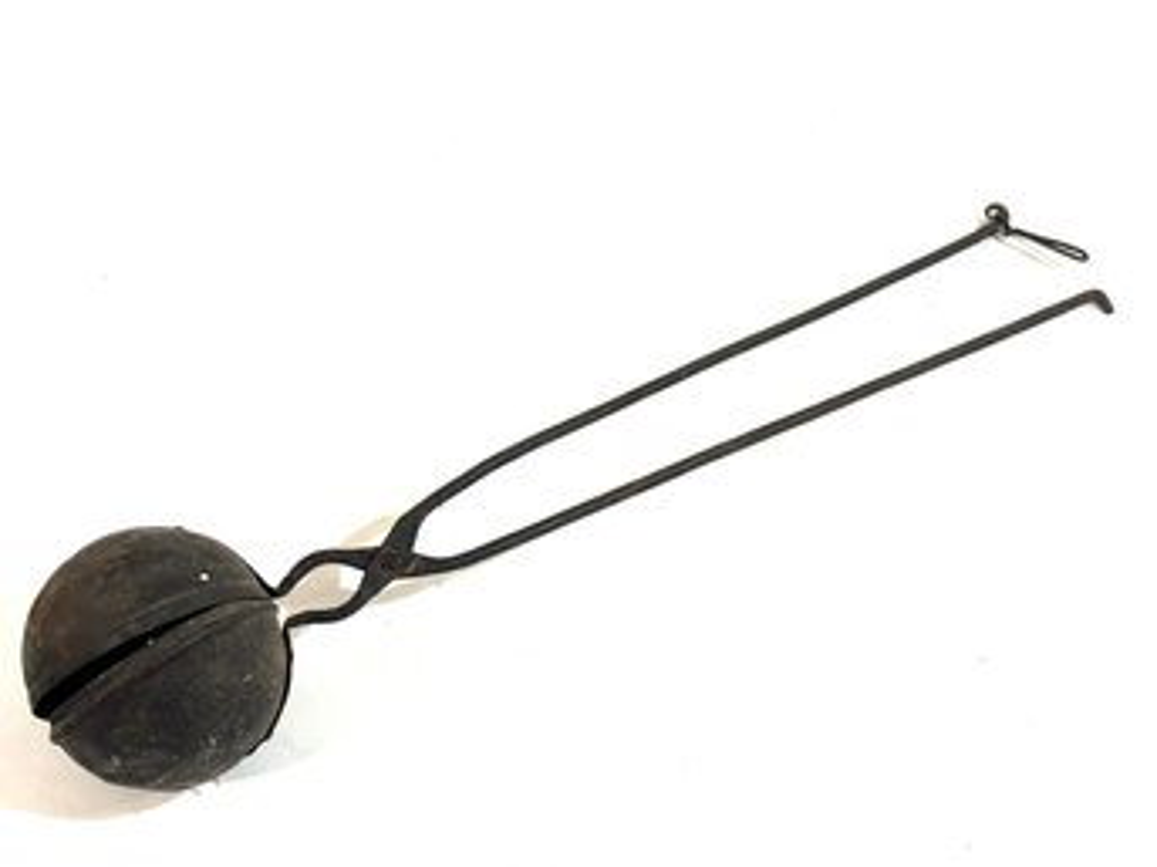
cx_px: 578
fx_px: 1737
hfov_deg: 36.8
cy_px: 434
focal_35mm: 52
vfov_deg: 28.0
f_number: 1.6
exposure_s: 1/120
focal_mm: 5.96
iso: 25
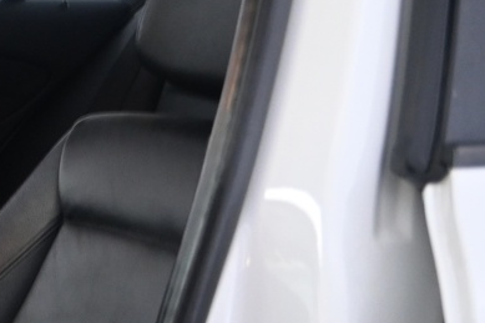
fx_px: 1347
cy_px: 347
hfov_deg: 16.9
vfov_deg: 13.4
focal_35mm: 100
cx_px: -385
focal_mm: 16
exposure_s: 1/15
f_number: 3.5
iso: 1000
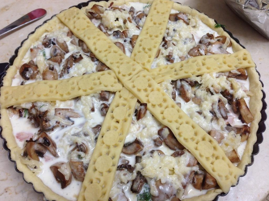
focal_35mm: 33
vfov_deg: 42.9
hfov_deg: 55.4
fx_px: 256
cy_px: 100
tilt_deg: -60.6
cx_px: 134
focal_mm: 4.12
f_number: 2.4
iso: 50
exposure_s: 1/24
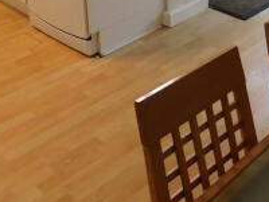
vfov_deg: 19.9
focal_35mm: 67
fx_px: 521
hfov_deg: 27.8
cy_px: -69
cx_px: 245
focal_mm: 4
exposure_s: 1/30
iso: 180
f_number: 3
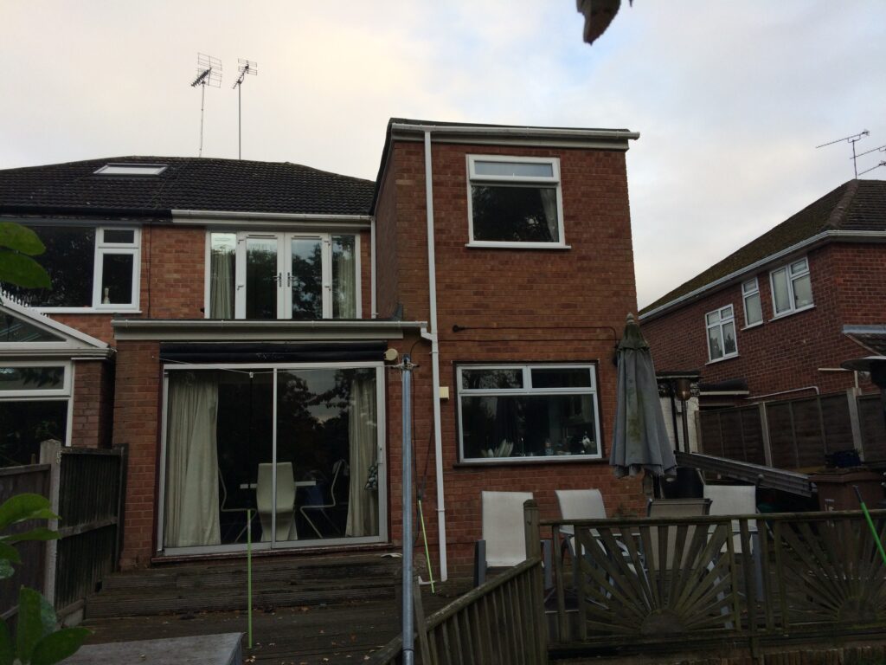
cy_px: 332
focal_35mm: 29
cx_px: 443
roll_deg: +1.2
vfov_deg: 48.2
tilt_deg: +8.7
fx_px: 742
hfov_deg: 61.7
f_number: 2.2
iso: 32
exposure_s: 1/406
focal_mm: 4.15
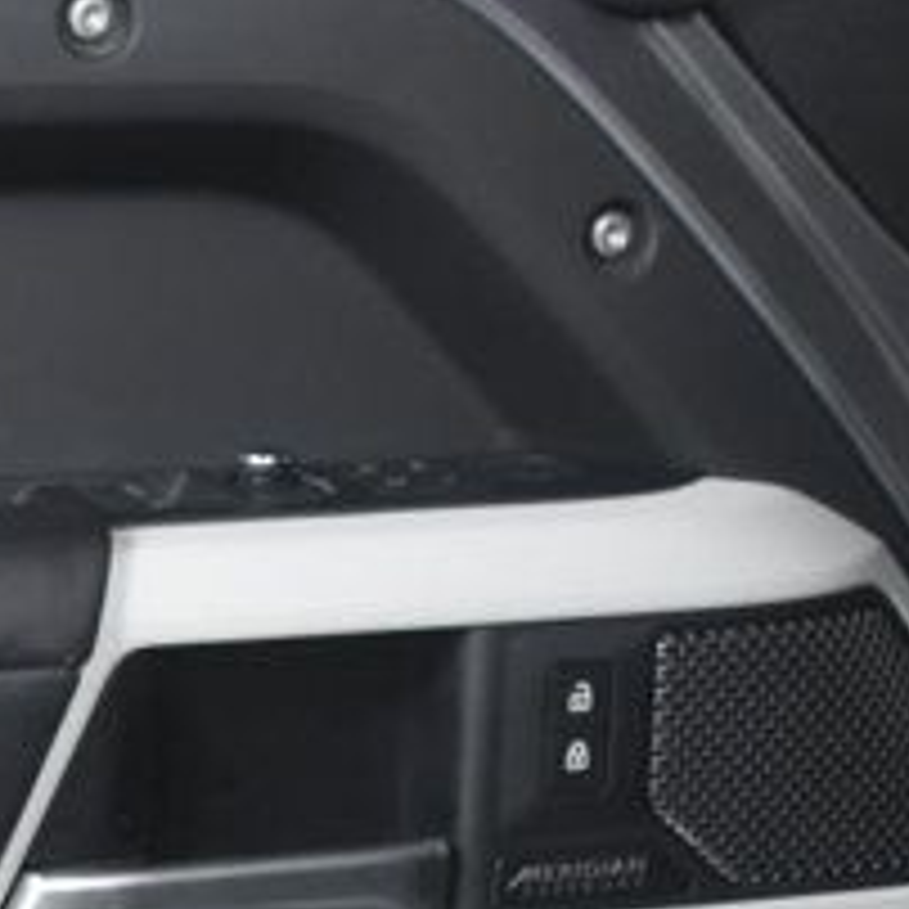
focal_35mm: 129
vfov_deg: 13.2
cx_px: -342
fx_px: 3832
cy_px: 1017
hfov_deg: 13.0
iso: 100
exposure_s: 1/160
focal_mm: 20
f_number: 4
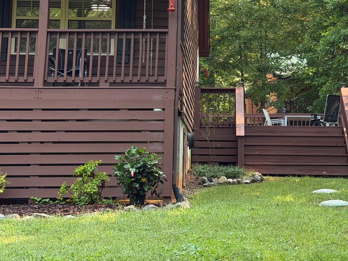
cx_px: 261
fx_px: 845
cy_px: 56
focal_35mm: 84
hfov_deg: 23.1
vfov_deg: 17.4
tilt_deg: +9.2
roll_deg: +0.1
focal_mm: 6.76
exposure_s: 1/186
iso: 80
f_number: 1.78
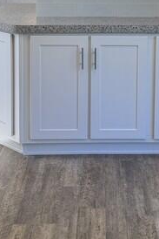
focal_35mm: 70
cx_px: 119
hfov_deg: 19.3
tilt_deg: -7.1
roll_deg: +0.6
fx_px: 463
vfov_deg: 27.4
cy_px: 10
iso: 64
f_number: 1.78
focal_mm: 6.76
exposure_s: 1/144
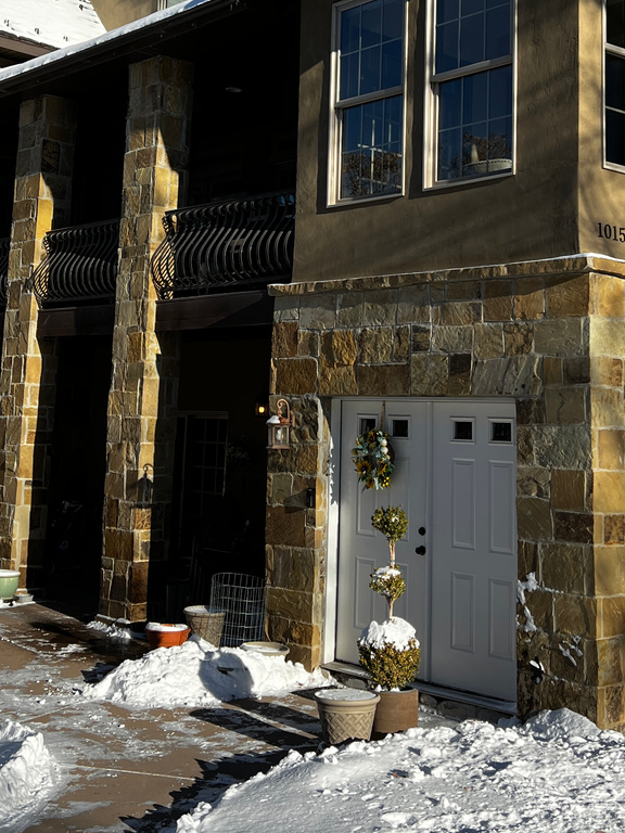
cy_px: 222
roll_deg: -2.9
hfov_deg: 28.0
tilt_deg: +9.4
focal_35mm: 52
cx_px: 285
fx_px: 1252
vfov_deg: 36.1
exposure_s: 1/3460
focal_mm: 5.7
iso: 50
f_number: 1.5
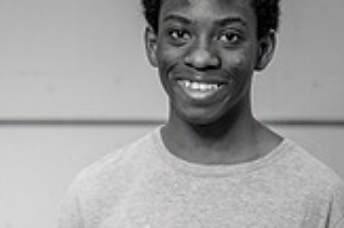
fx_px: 1221
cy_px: 254
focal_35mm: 128
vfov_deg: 10.5
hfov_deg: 16.0
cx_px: 148
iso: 500
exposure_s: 1/160
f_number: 2.8
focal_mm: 30.5
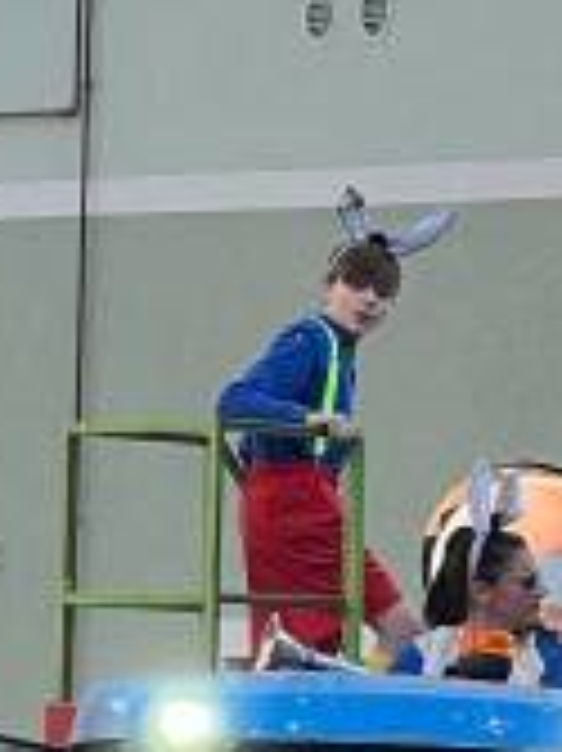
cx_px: 292
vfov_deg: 4.2
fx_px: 10252
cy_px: 1004
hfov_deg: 3.1
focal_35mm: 473
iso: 32
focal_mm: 9
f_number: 2.8
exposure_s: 1/191
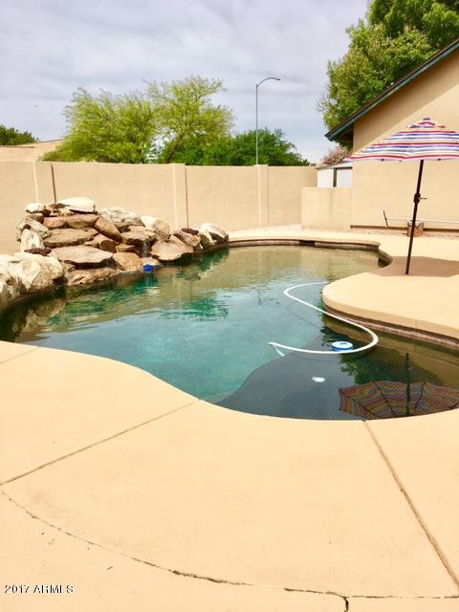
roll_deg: +0.2
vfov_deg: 61.7
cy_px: 306
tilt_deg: -12.8
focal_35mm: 29
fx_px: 513
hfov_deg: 48.2
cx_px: 230
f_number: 2.2
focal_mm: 4.15
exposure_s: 1/2481
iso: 25
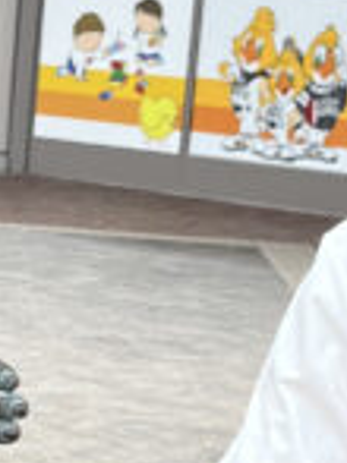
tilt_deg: -12.1
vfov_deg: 10.8
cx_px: -54
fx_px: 2423
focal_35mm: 181
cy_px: 485
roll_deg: -4.5
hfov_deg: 8.1
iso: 50
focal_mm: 5.1
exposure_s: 1/1890
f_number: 1.6
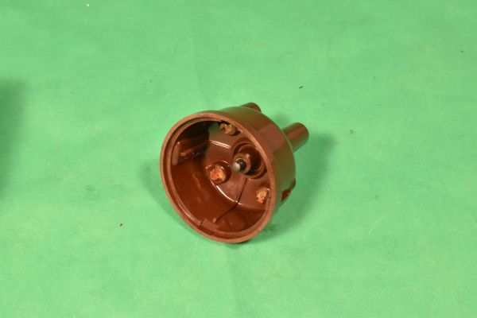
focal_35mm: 51
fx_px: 676
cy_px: 159
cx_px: 238
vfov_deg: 26.5
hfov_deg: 38.9
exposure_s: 1/50
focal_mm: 34
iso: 1400
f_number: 20
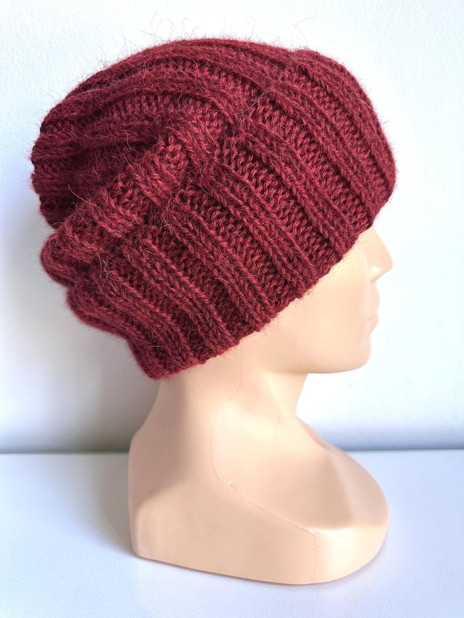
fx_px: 429
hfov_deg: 56.8
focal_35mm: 24
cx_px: 232
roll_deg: -1.3
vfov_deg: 71.6
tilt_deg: -10.2
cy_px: 309
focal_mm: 6.86
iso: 125
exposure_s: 1/121
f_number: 1.78
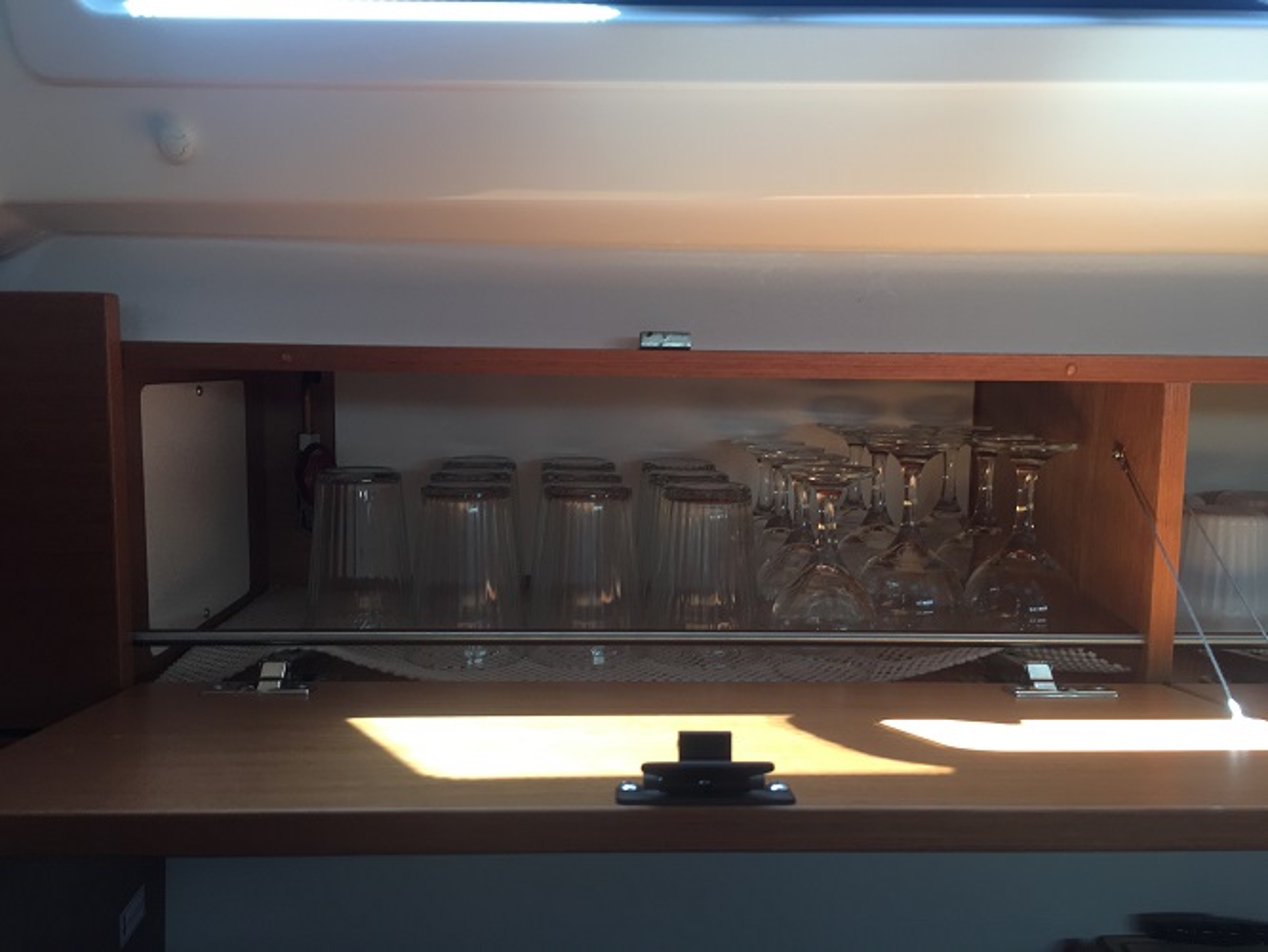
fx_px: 1063
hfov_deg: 61.6
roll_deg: -0.3
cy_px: 476
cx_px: 634
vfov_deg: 48.3
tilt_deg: -4.6
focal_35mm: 29
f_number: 2.2
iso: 40
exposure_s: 1/100
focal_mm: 4.15
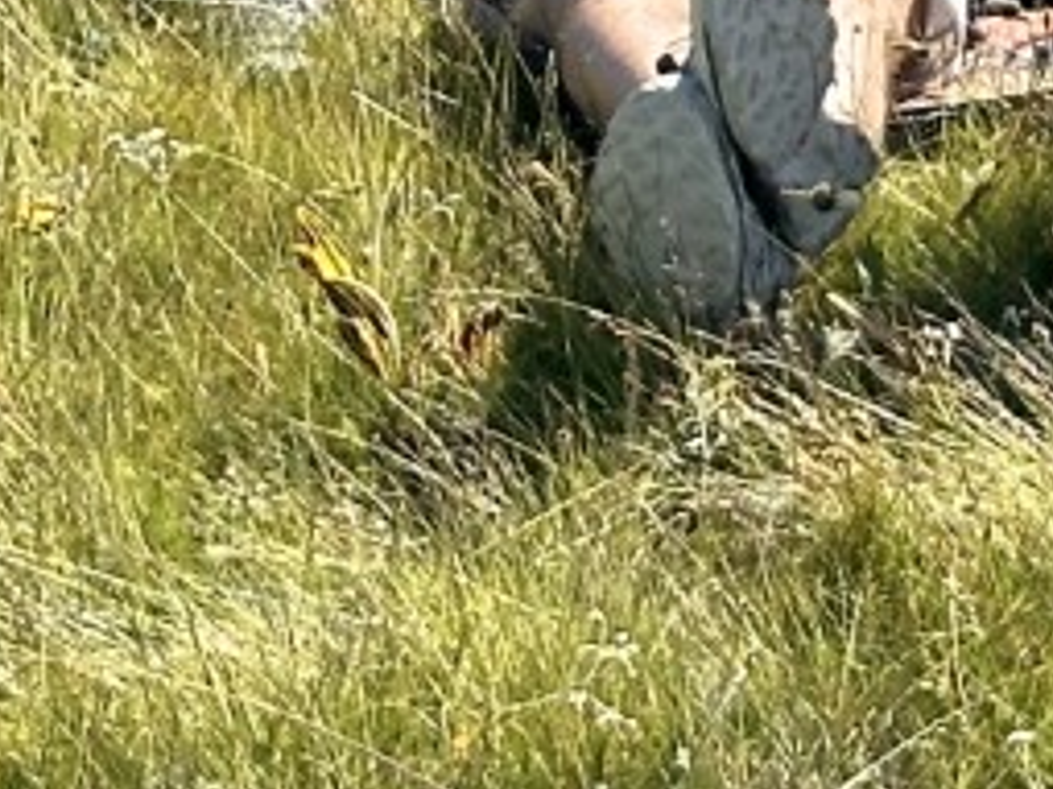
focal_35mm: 271
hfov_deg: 7.1
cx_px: 2069
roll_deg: +0.8
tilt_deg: +5.3
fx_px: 8240
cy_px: -1400
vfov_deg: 5.2
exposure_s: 1/3472
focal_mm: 6.86
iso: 64
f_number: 1.78
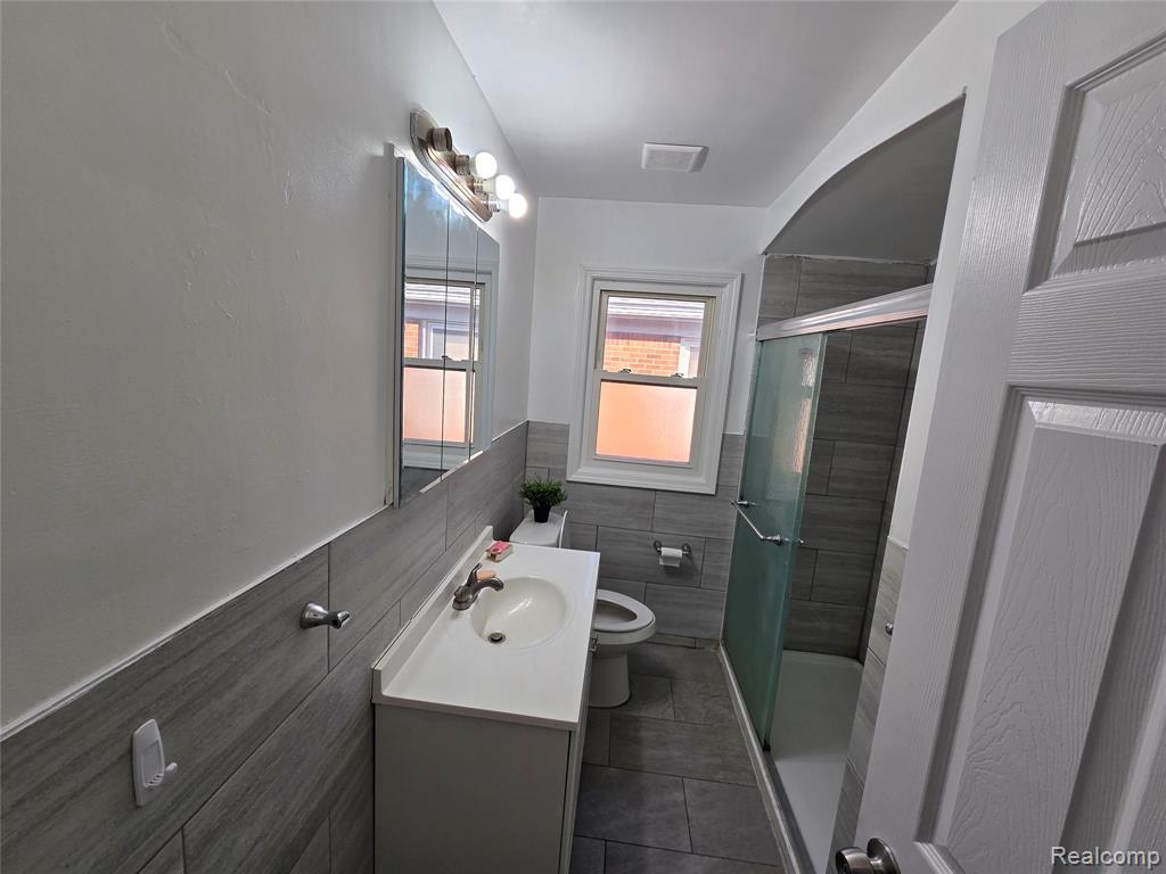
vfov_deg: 89.9
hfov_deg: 106.2
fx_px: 438
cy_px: 437
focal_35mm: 13
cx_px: 583
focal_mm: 2.2
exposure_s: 1/147
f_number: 2.2
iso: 50
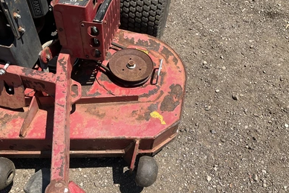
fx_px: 249
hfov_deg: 60.3
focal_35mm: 31
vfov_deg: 42.2
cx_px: 147
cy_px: 110
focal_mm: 3
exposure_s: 1/1121
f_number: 1.8
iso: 25
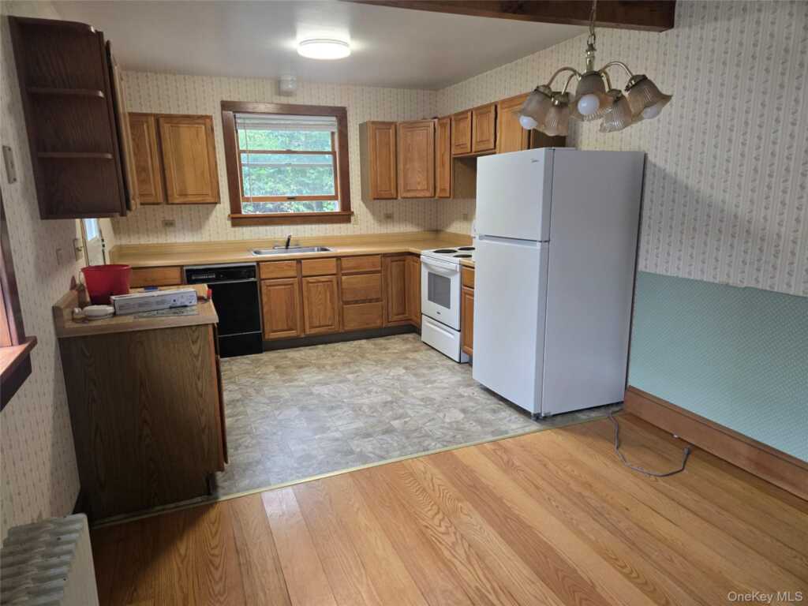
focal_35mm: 23
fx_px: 537
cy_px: 303
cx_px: 404
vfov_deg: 58.9
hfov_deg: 73.9
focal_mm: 5.4
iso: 500
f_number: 1.8
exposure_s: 1/120
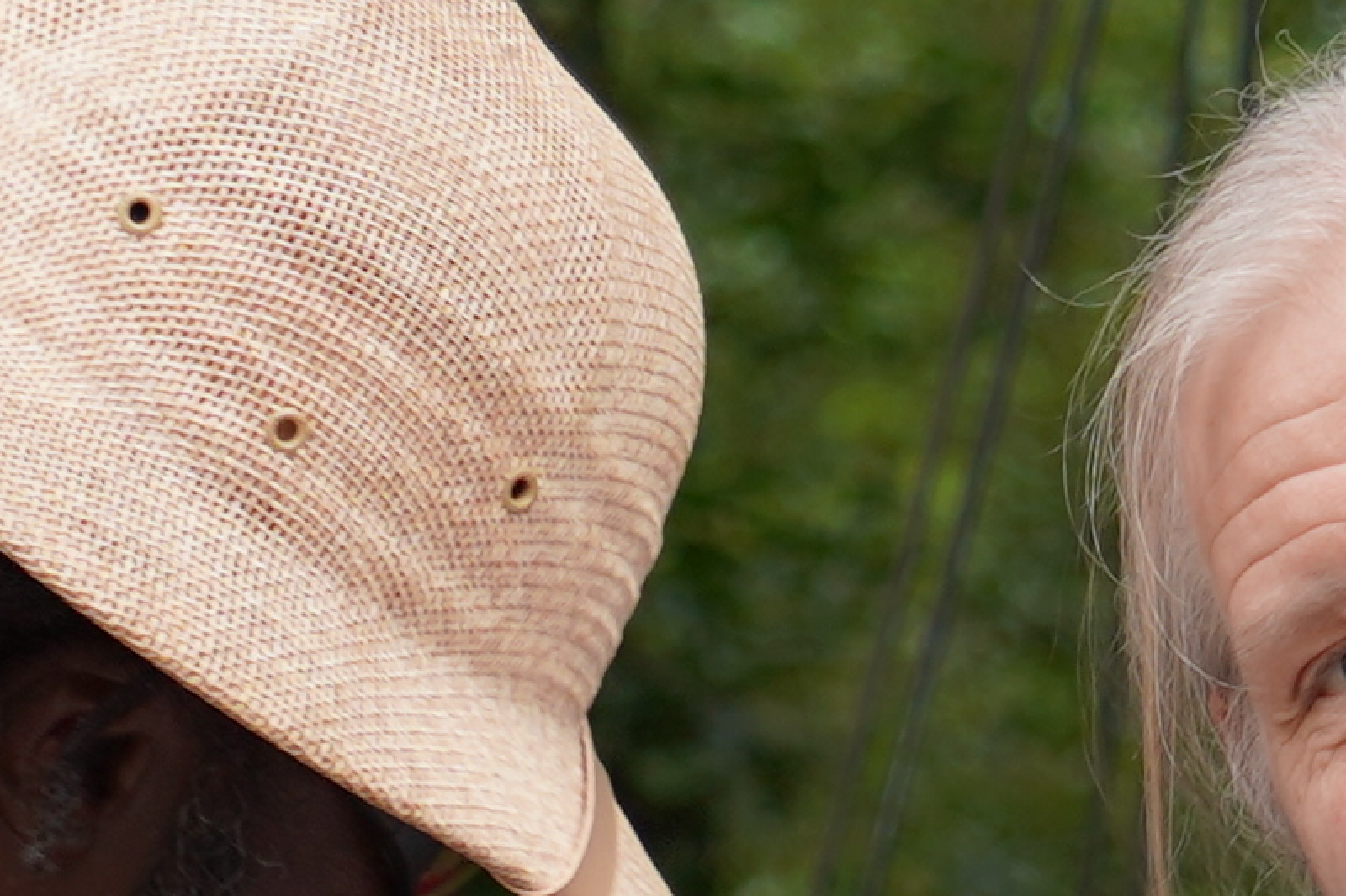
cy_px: 1269
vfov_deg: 3.7
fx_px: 14017
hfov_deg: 5.5
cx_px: -207
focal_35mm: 375
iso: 125
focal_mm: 50
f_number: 4
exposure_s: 1/160
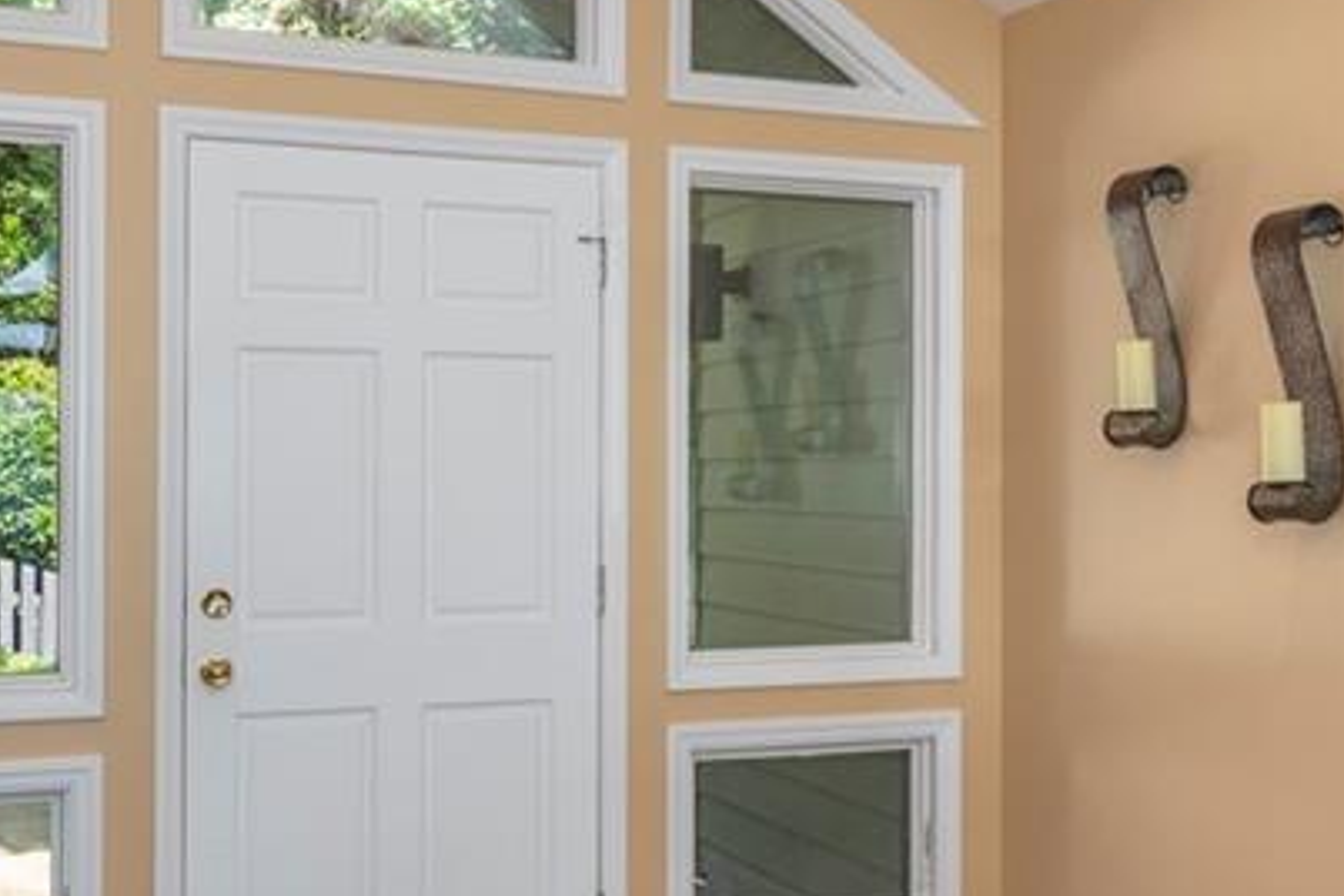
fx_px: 1904
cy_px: 450
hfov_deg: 38.9
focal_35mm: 51
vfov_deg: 26.5
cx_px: 712
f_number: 8
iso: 500
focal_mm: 20
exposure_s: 1/100
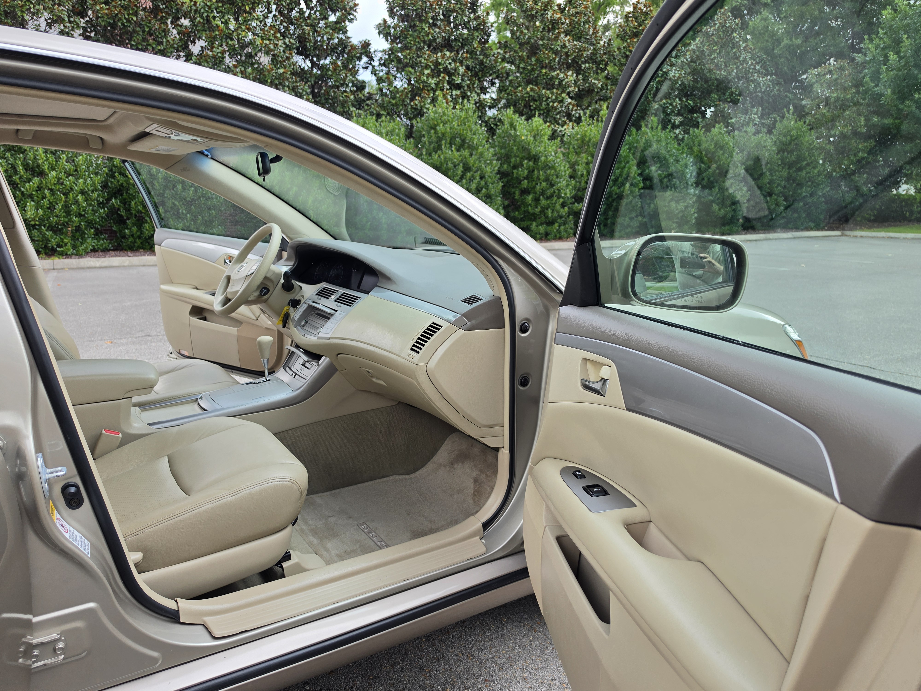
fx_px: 612
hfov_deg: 73.9
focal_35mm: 23
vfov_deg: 58.9
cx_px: 460
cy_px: 346
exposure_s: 1/359
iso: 32
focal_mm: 6.5
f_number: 1.4
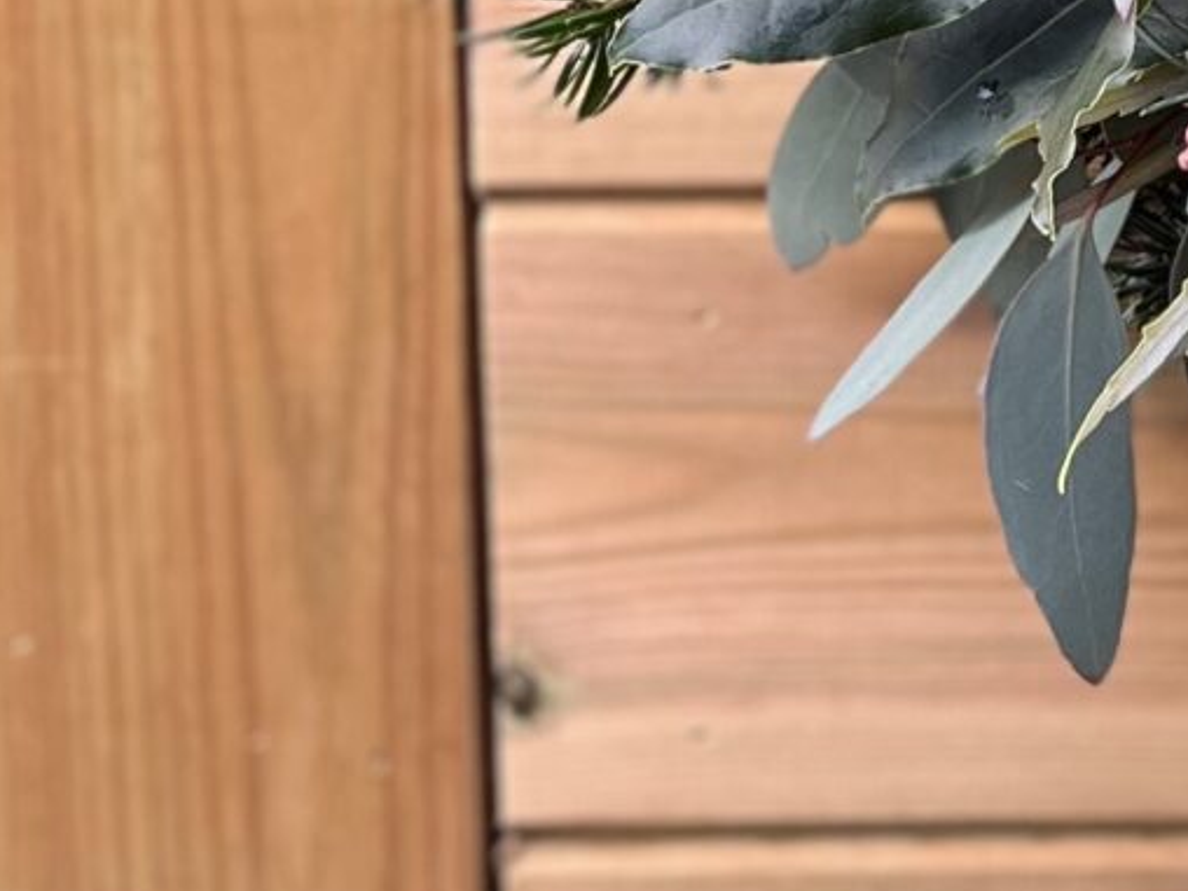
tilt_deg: -5.8
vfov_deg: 10.4
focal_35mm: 131
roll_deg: -0.1
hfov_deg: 13.5
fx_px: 4496
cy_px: -907
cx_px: 2123
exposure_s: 1/122
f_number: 1.6
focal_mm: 5.1
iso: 80
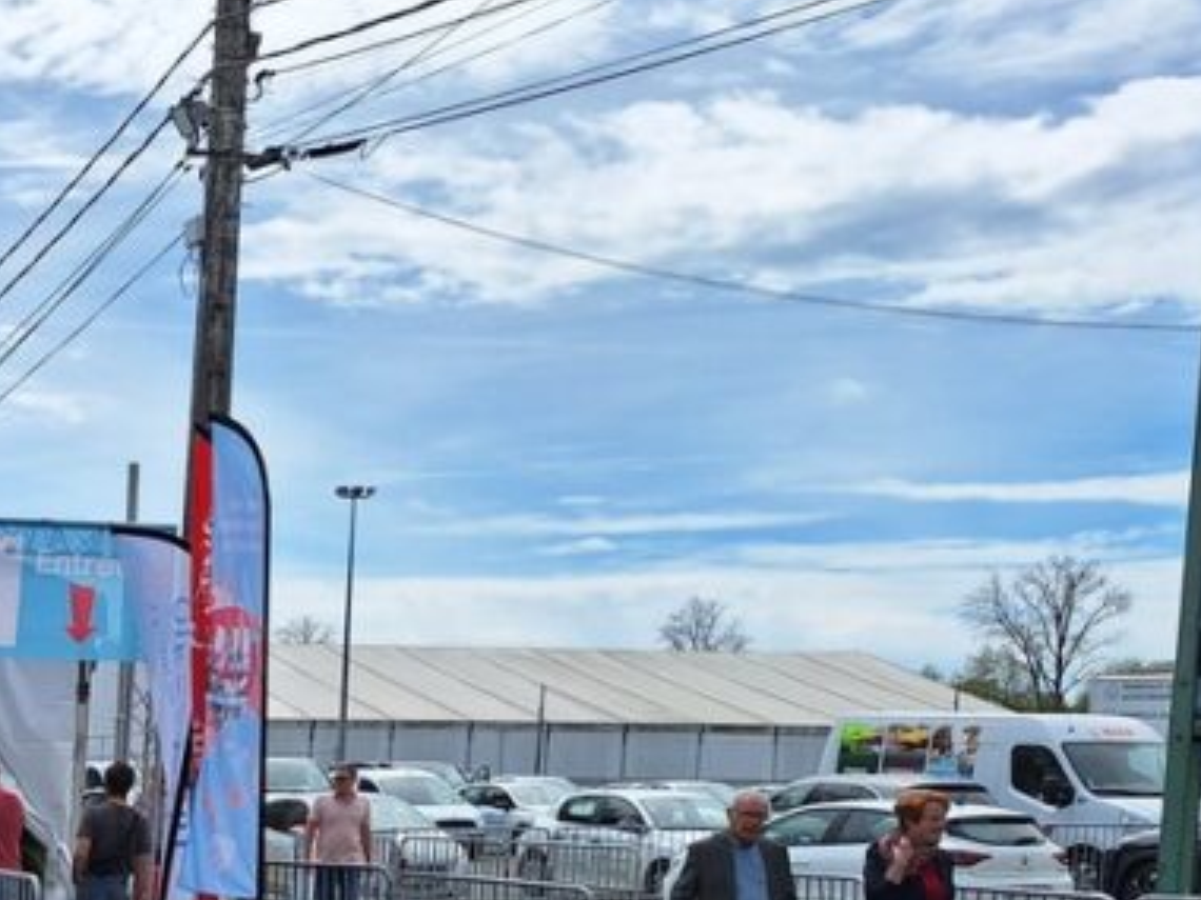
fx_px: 2151
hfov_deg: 26.2
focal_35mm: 62
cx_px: -389
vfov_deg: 22.2
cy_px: 1011
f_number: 1.8
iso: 40
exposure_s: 1/5405
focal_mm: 5.54
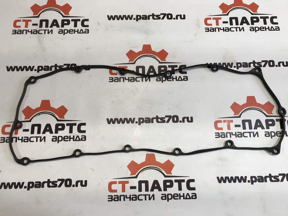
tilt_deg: -77.4
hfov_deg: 63.4
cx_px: 144
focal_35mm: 28
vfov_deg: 49.7
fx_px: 233
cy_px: 108
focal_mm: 3.99
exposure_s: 1/111
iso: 20
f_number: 1.8
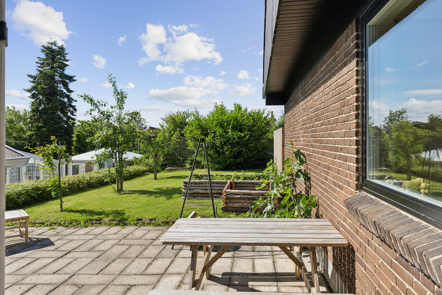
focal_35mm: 26
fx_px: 319
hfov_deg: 69.2
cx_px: 246
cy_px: 144
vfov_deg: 49.5
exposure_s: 1/1600
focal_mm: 23
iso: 250
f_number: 6.3
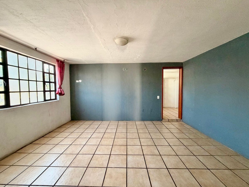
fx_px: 101
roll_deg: +0.7
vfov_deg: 85.7
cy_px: 94
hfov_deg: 102.1
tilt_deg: -3.3
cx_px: 124
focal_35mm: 14
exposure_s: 1/60
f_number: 2.2
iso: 400
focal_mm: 2.22
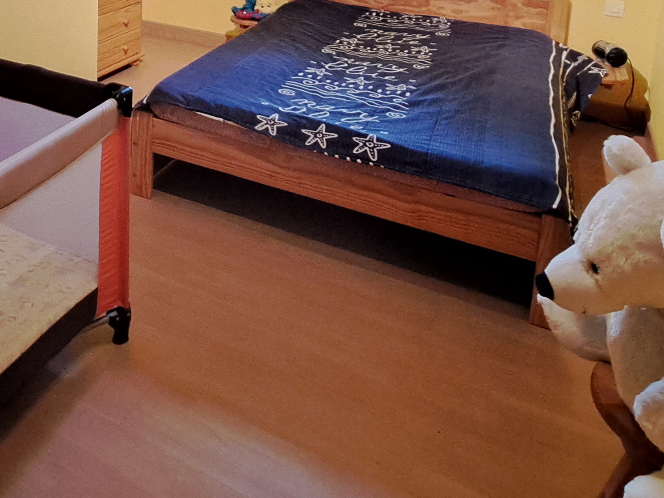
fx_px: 671
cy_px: -60
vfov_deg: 34.6
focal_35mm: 35
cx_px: 125
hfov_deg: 49.3
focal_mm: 1.74
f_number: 2.2
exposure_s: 1/25
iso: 250
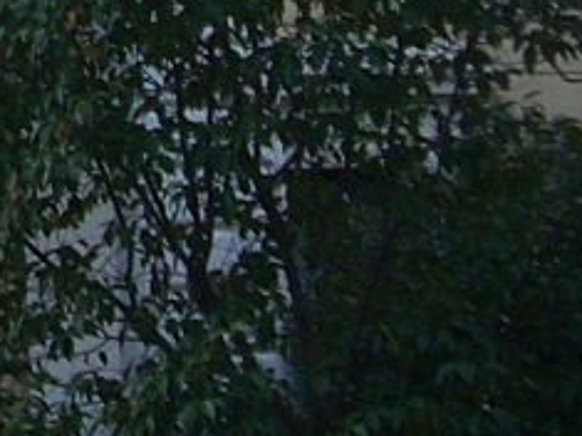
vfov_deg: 6.4
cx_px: -629
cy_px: -590
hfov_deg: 8.4
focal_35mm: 222
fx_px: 3731
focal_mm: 6.2
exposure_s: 1/185
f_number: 2.8
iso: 64
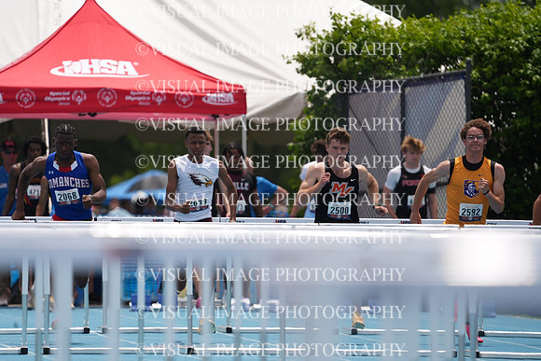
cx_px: 270
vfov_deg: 2.3
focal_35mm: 600
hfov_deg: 3.4
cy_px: 180
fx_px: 9018
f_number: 6.3
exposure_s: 1/3200
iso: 500
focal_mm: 600
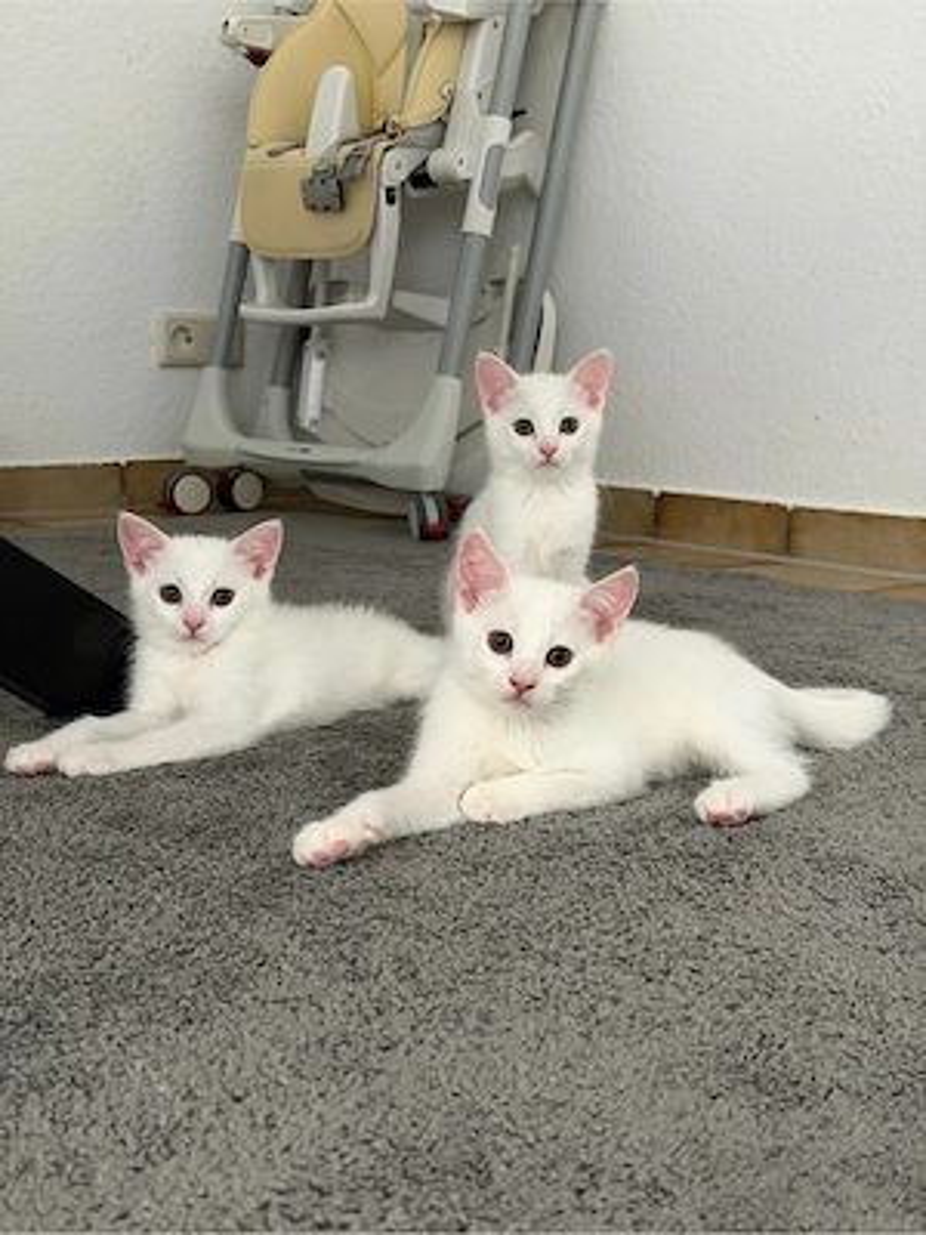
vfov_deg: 39.7
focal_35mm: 48
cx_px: 463
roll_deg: -1.0
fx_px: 1712
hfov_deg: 30.3
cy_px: 618
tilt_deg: -9.1
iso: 320
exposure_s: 1/40
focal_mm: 6.76
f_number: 1.78
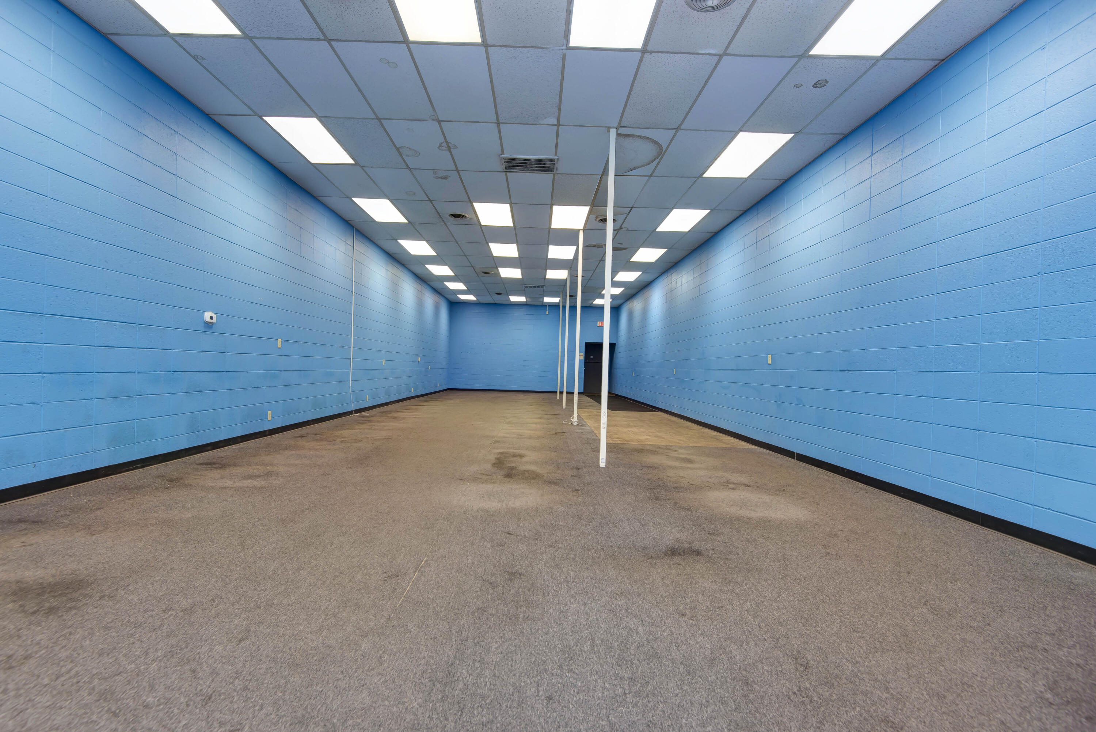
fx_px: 487
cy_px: 366
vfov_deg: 73.8
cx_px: 548
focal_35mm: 16
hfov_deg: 96.7
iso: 400
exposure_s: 1/25
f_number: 6.3
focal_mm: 16
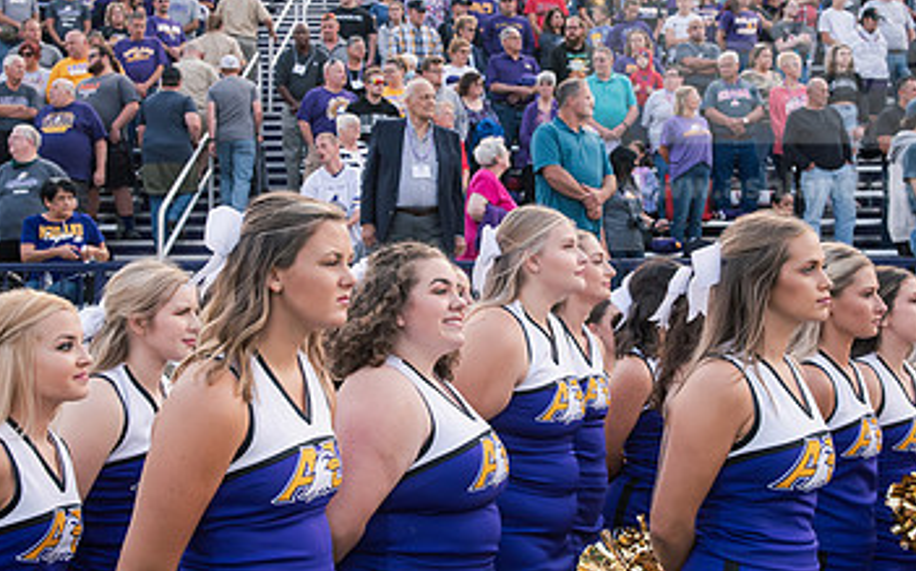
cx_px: 506
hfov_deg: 34.5
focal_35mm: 59
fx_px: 1472
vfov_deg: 22.0
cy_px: 241
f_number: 7.1
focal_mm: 35
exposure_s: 1/200
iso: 500
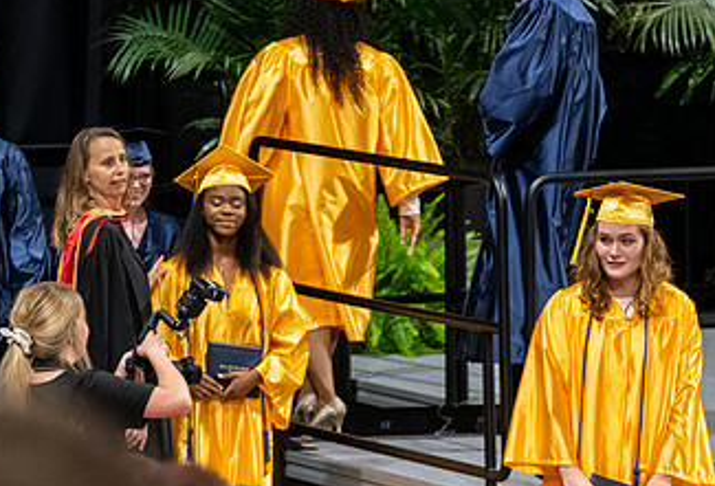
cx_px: 606
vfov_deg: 2.8
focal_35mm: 505
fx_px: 10091
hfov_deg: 4.1
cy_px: 487
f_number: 4
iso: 2000
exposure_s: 1/200
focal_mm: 190
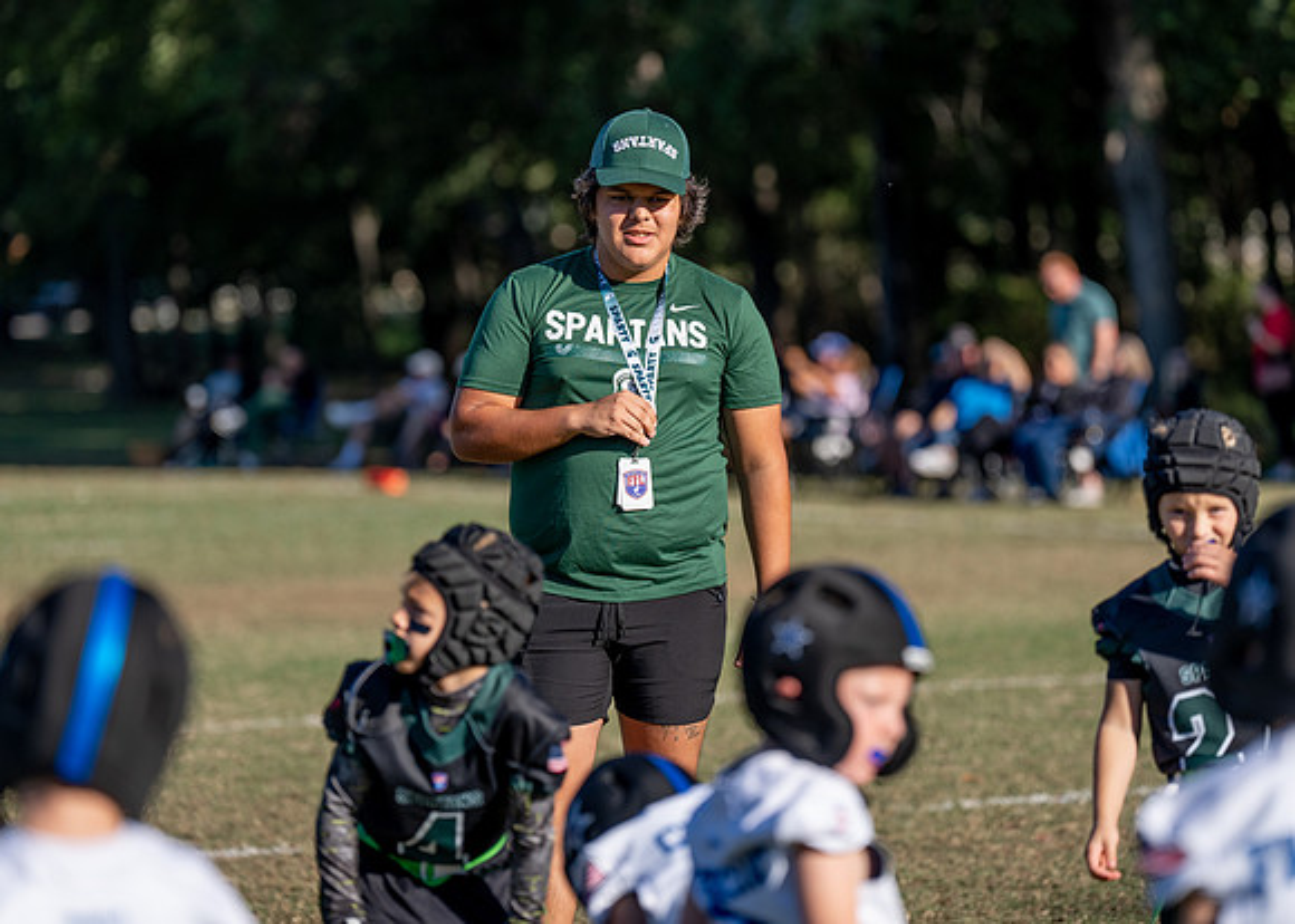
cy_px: 413
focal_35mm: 179
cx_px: 632
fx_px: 6579
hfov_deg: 11.2
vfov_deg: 8.0
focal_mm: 145
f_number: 2.8
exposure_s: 1/2000
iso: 100
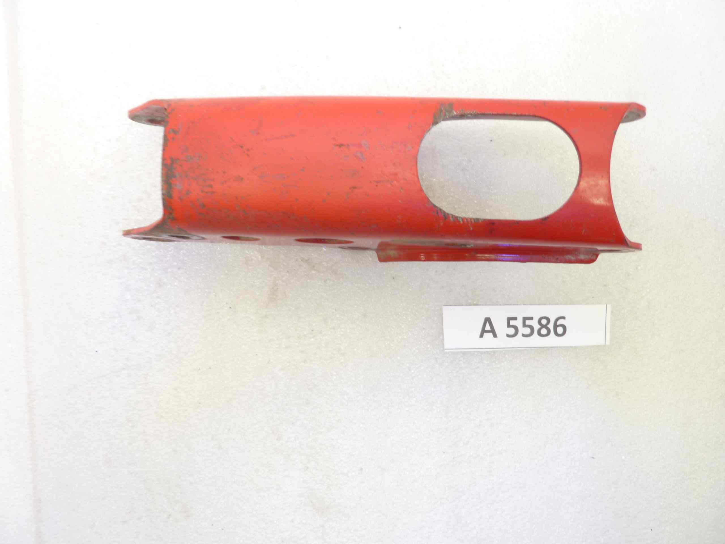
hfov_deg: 69.4
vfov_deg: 54.9
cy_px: 272
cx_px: 362
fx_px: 524
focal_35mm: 25
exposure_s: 1/8
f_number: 3.3
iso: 80
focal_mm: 4.1
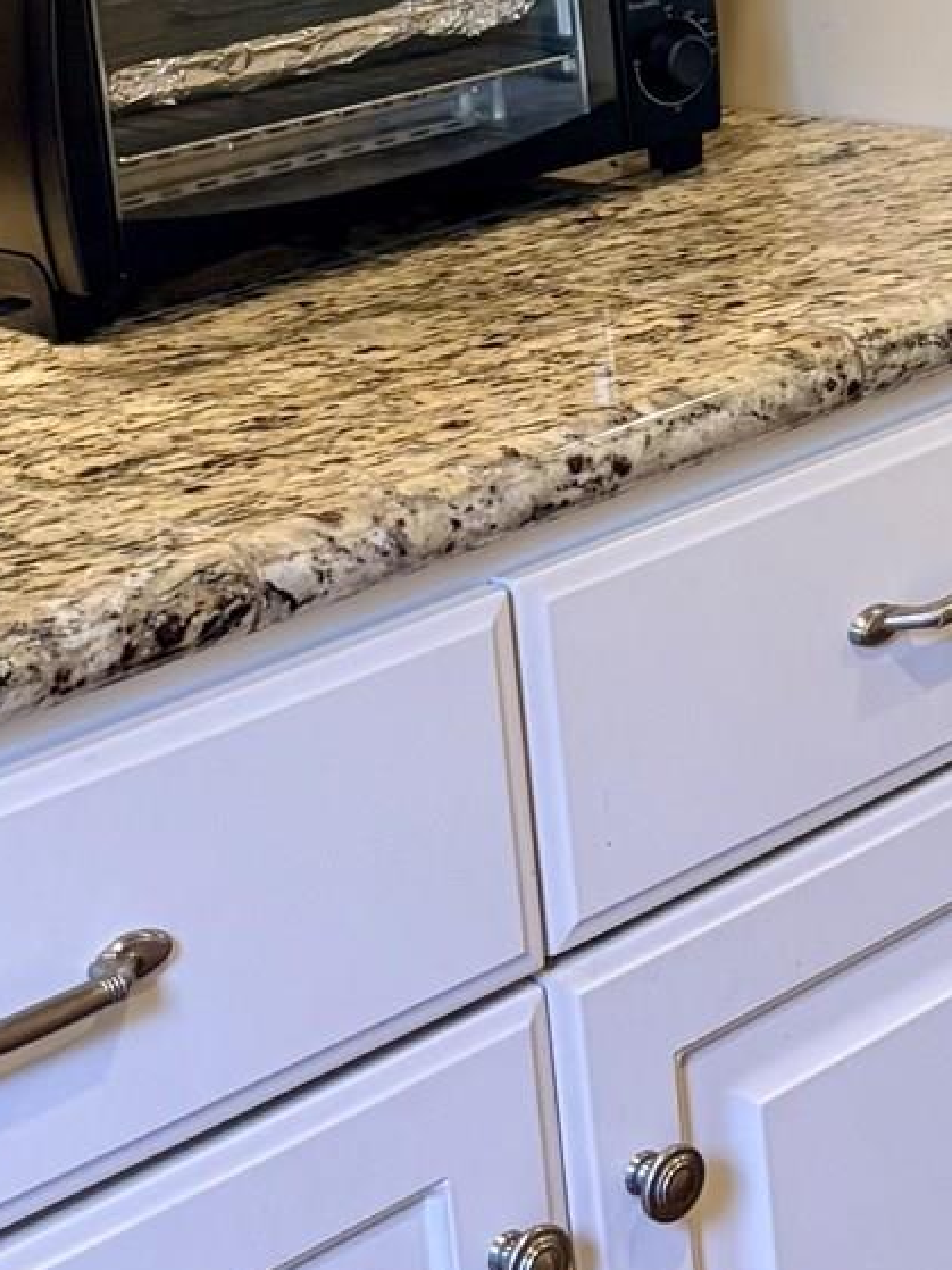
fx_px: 3632
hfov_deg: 13.3
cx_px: 1756
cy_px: -77
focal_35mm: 99
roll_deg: +3.0
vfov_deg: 19.1
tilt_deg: -9.4
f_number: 1.78
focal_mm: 6.76
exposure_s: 1/60
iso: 125
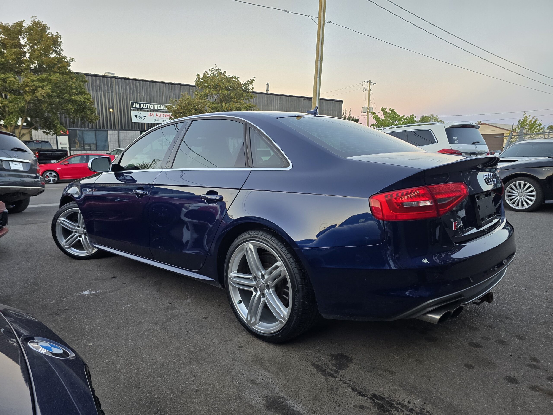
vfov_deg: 58.9
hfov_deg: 73.9
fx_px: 367
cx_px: 276
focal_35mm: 23
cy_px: 208
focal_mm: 6.3
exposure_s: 1/120
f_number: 1.7
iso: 200
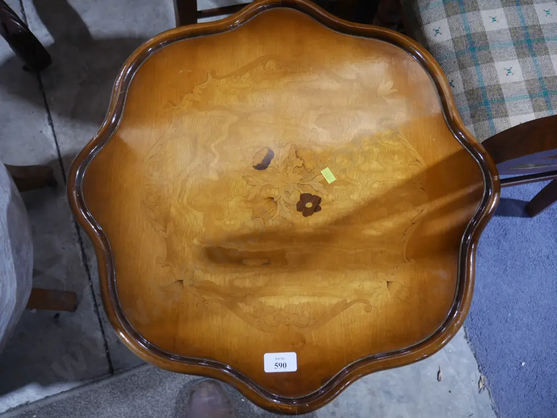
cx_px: 278
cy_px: 209
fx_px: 451
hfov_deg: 63.4
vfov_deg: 49.7
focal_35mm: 28
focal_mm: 14
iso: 640
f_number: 3.5
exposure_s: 1/60
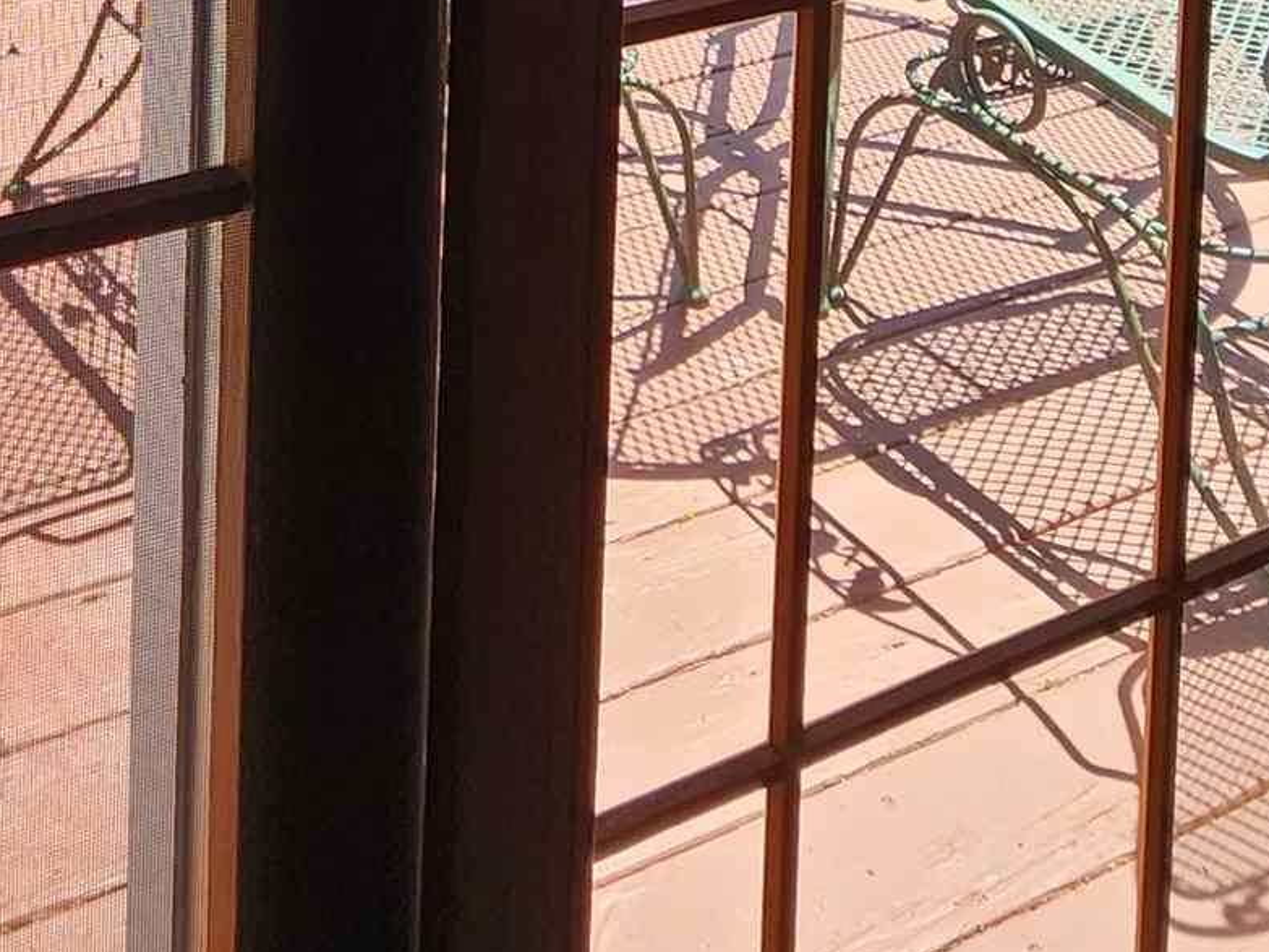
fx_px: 1869
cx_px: 100
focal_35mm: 51
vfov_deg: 20.7
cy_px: -727
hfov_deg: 35.1
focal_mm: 2.2
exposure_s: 1/542
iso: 50
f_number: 2.2
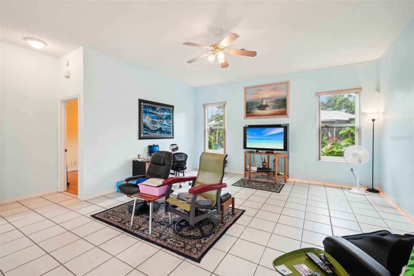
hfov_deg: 100.4
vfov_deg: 77.3
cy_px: 138
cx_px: 207
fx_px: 172
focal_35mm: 15
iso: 400
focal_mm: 10
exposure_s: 1/15
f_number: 8
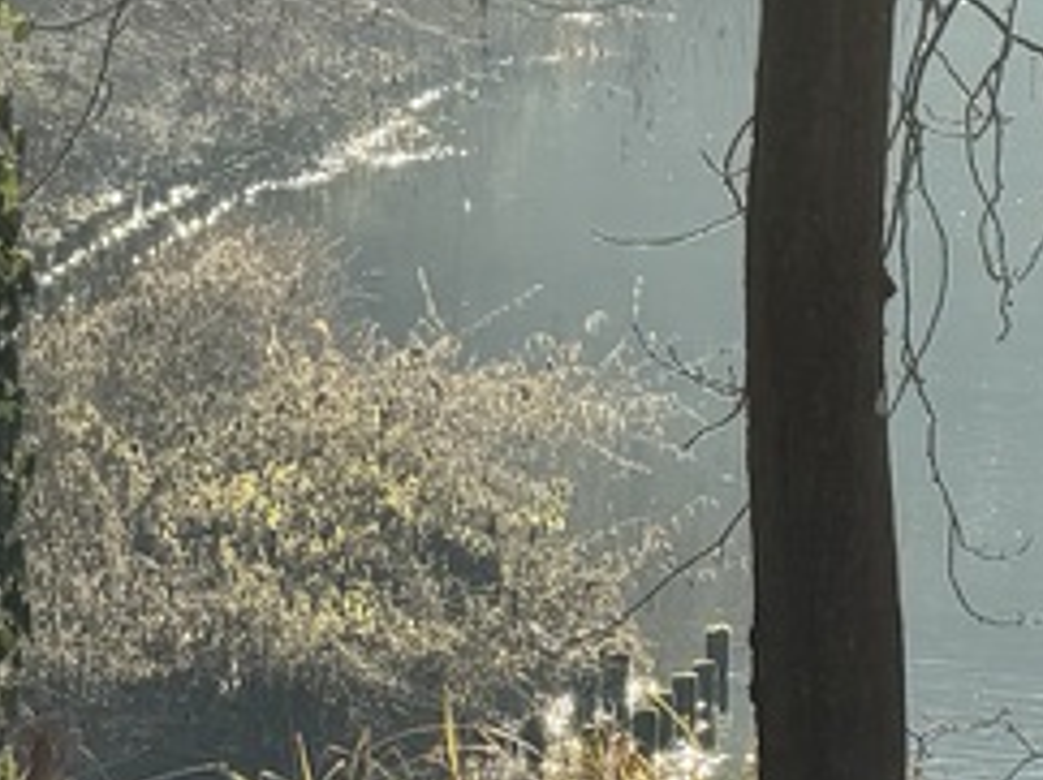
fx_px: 12763
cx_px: 715
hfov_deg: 4.7
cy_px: -233
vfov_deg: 3.5
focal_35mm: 424
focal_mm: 16.89
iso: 50
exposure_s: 1/510
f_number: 2.8
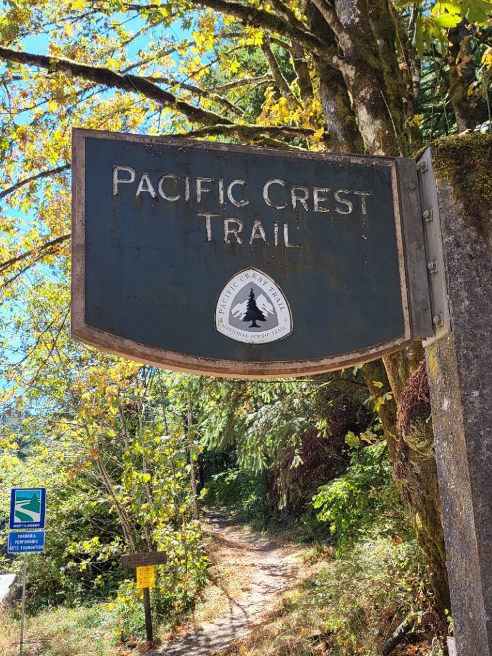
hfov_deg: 36.8
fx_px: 739
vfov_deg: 47.7
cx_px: 249
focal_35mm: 39
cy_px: 378
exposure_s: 1/417
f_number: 1.8
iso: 40
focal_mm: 5.4
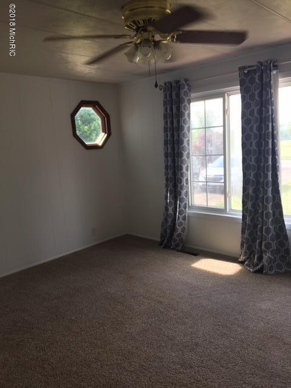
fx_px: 325
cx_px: 146
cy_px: 194
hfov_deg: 48.2
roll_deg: +4.5
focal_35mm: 29
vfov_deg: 61.7
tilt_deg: -10.2
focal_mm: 4.15
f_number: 2.2
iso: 25
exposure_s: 1/60
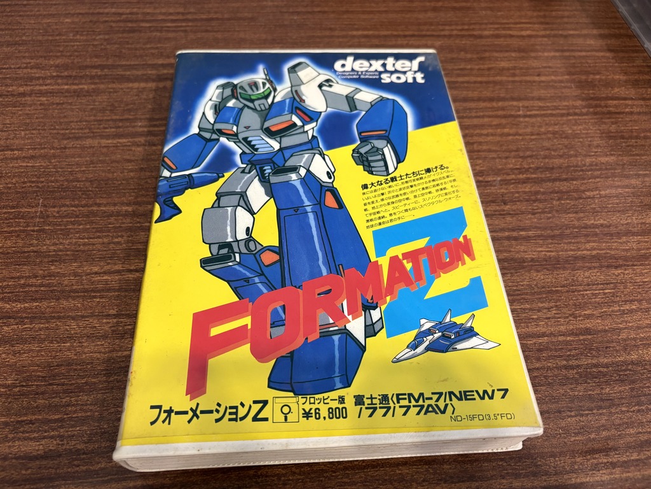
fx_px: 489
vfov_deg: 53.1
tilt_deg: -57.1
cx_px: 326
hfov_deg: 67.3
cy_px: 244
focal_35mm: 26
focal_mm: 5.96
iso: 250
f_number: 1.6
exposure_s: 1/60
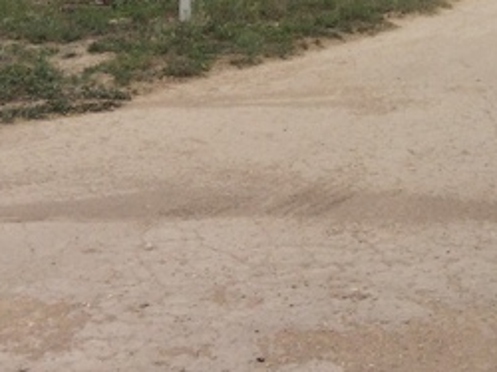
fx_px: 1176
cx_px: 425
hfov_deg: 23.4
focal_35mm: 82
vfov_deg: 17.0
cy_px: -99
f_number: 2.4
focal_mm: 3.3
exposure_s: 1/1908
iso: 32
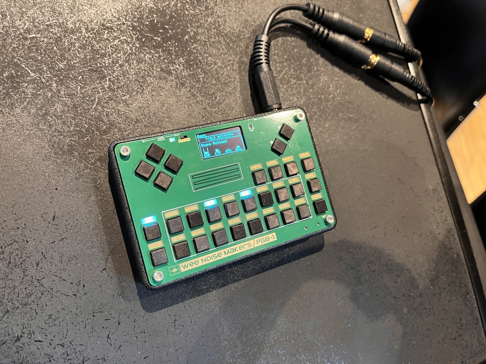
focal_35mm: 26
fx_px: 365
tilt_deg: -48.3
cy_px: 182
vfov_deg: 53.1
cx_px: 243
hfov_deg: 67.3
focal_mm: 5.1
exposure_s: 1/48
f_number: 1.6
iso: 400
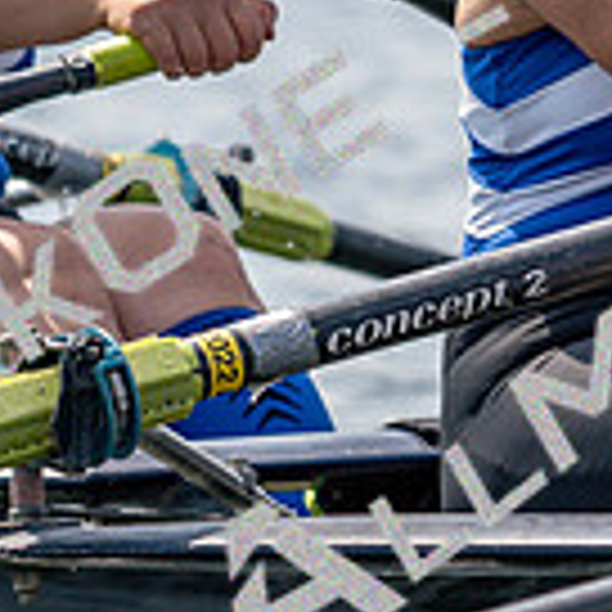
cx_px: 1138
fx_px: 18322
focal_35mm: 916
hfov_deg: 1.9
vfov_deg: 1.9
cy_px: 2
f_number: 5.6
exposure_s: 1/1600
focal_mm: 252
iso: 250
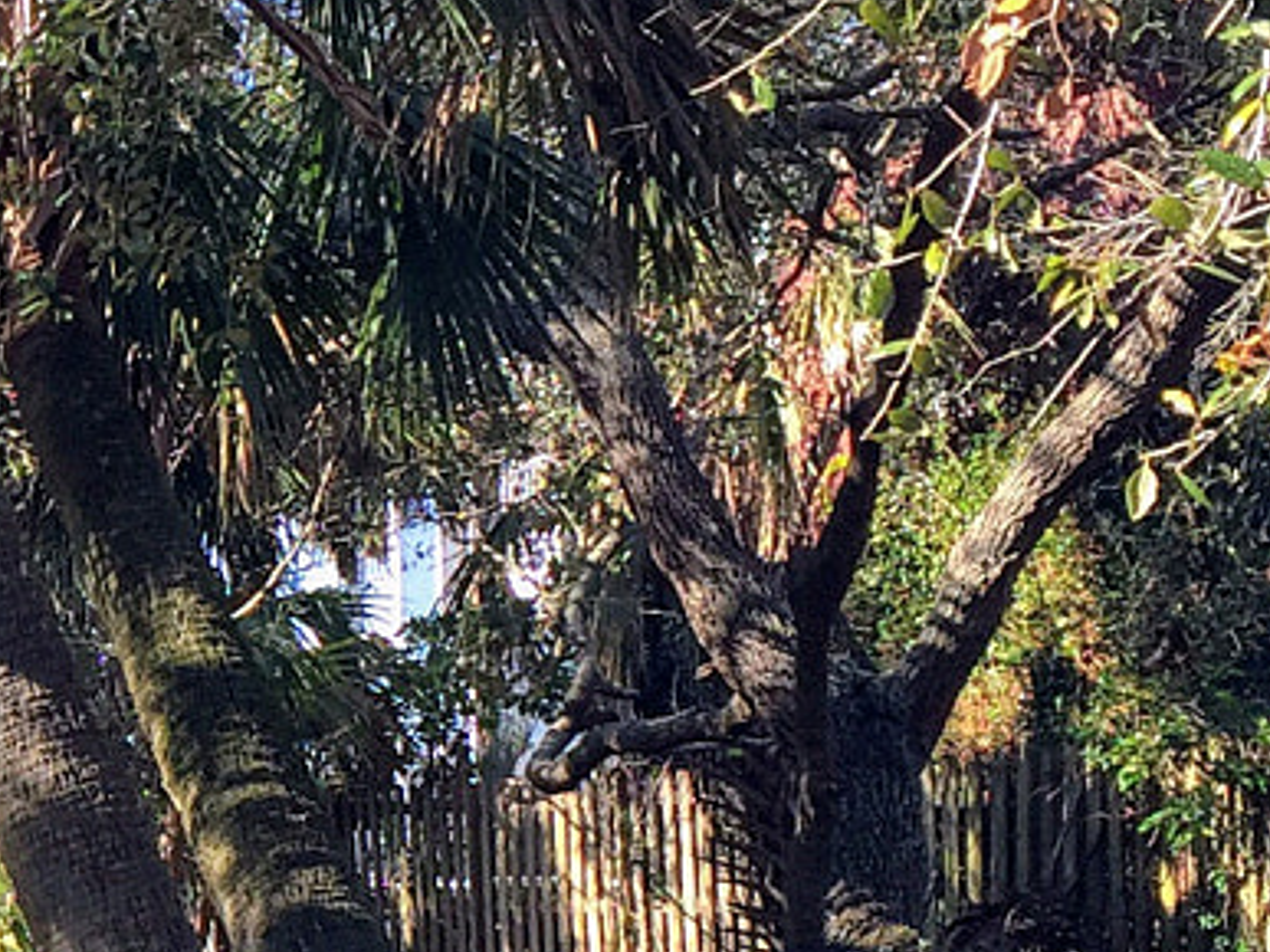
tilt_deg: +1.2
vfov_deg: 12.2
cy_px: 870
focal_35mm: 120
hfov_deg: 15.4
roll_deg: +1.7
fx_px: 4401
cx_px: -492
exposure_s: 1/391
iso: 32
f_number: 2.2
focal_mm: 4.15
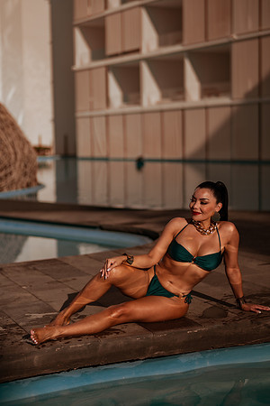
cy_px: 203
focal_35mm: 58
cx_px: 135
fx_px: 652
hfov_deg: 23.4
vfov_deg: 34.5
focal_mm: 58
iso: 50
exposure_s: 1/8000
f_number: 1.8
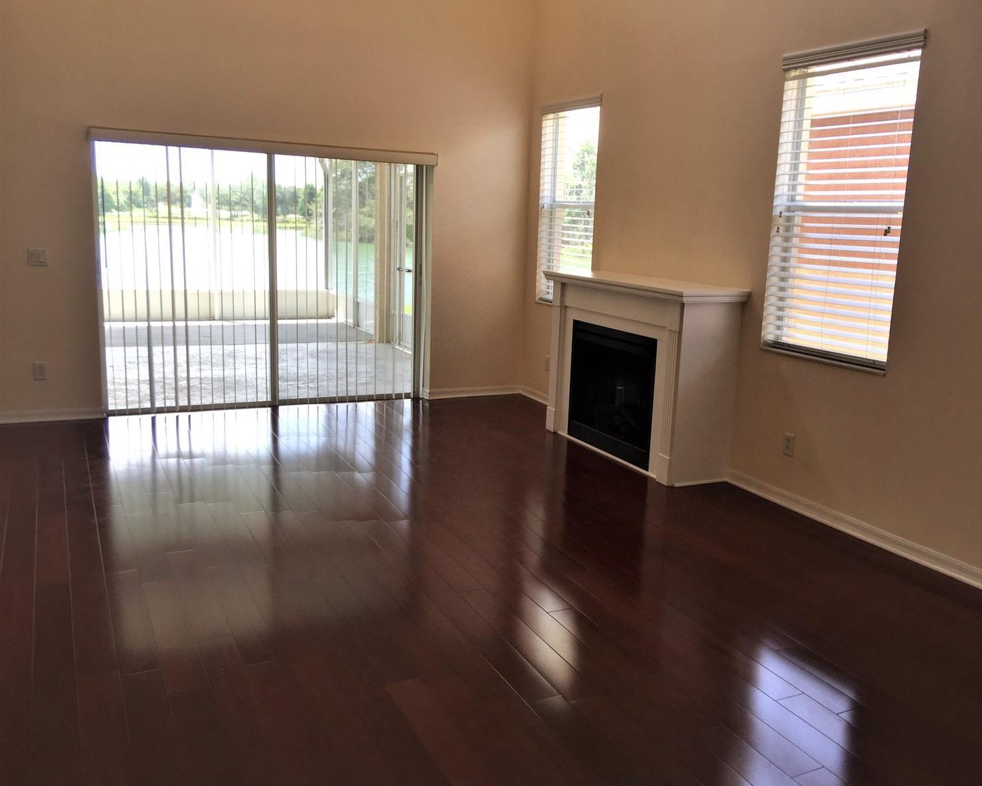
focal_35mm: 31
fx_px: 901
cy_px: 395
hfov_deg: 57.1
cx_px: 536
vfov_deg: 47.1
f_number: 2.2
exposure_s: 1/105
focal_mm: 4.15
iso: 32
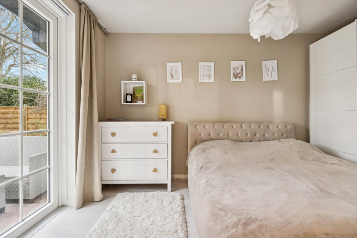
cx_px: 178
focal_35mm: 20
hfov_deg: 85.4
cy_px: 119
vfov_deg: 63.2
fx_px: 193
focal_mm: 13
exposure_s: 1/10
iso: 200
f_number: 8
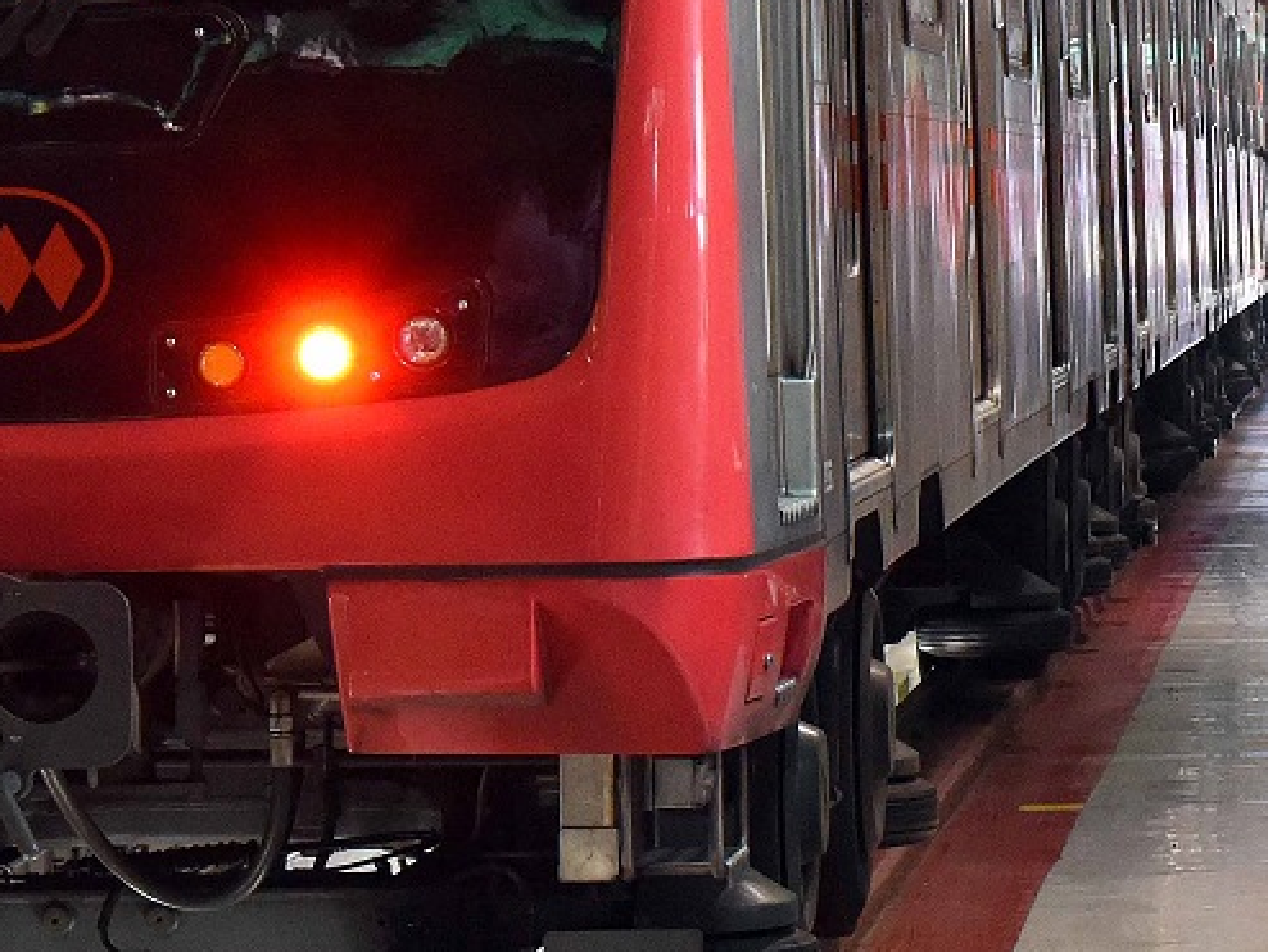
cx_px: 1453
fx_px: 6927
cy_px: 98
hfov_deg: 10.3
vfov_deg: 7.8
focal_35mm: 189
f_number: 5
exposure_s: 1/125
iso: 4000
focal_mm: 44
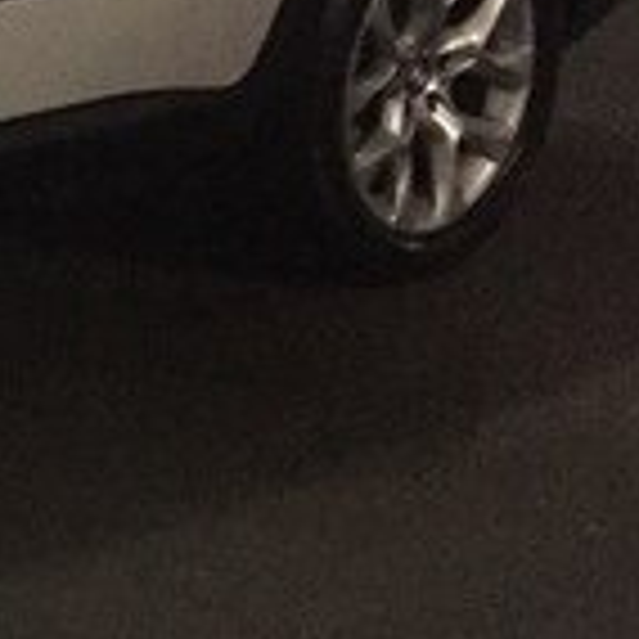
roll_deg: -1.9
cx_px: -752
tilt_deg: -11.3
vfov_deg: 14.2
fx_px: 2485
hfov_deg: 12.4
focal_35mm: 119
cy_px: -110
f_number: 2.2
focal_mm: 4.15
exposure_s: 1/17
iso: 640
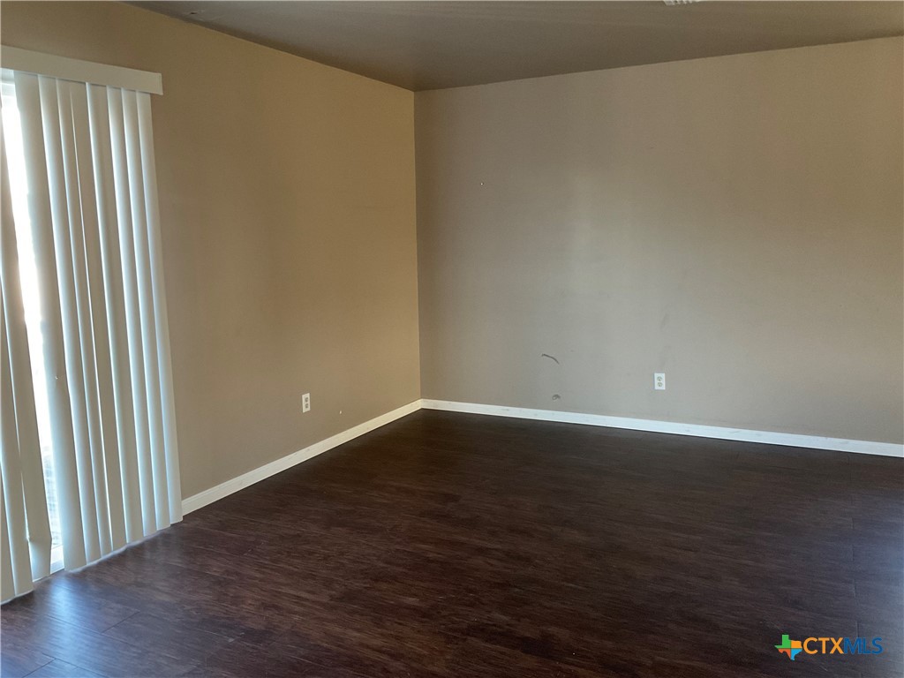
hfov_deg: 61.7
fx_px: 757
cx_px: 452
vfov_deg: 48.2
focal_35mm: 29
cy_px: 339
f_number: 1.8
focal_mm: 3
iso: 320
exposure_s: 1/57
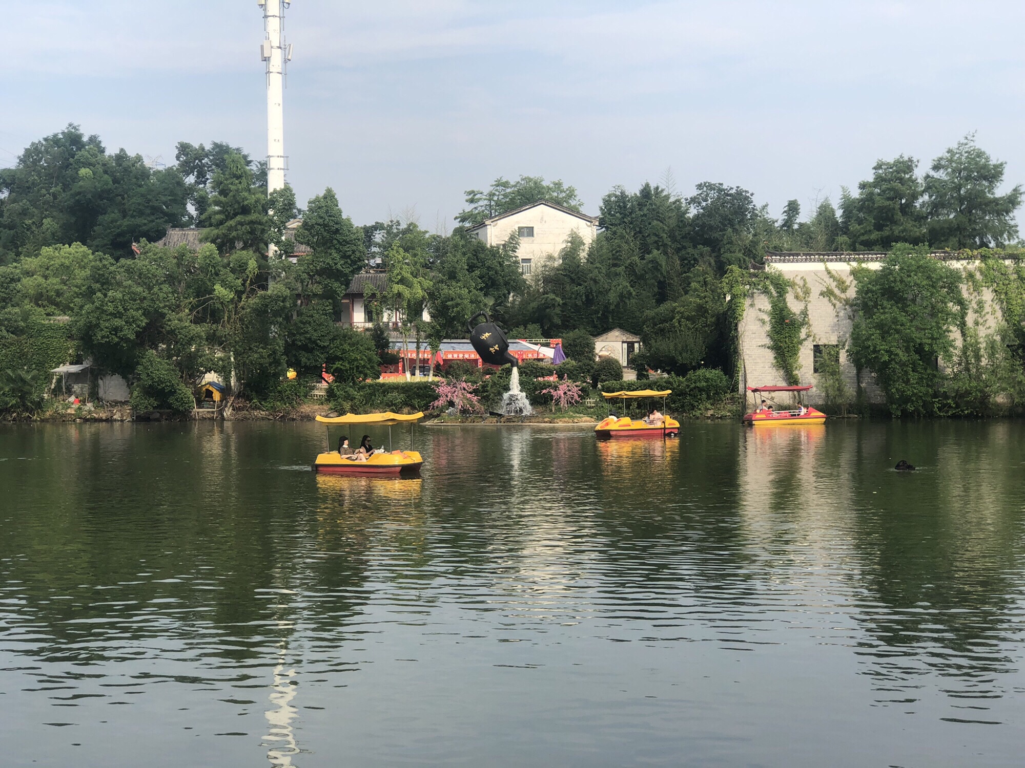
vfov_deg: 25.7
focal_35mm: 57
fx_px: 1688
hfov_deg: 33.8
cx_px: 512
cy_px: 384
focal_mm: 6.6
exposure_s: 1/428
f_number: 2.8
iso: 20
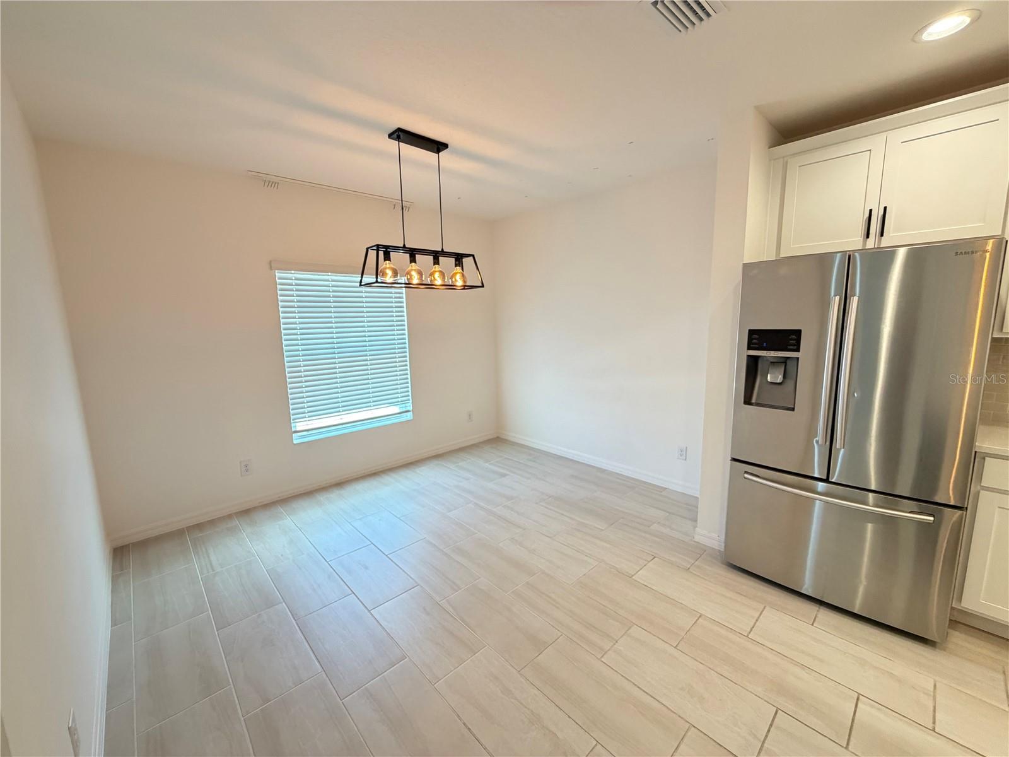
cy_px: 378
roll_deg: +1.5
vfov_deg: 85.7
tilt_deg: -8.7
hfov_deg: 102.1
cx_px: 504
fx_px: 408
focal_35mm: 14
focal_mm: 2.22
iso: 400
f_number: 2.2
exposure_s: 1/60
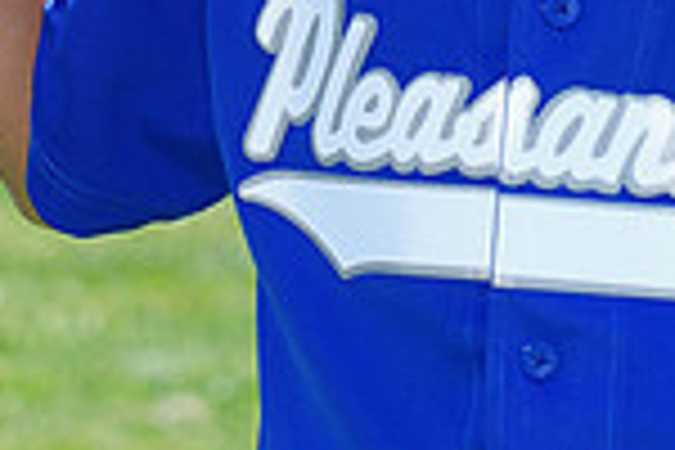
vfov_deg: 2.2
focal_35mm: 610
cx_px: 662
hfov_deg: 3.4
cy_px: -412
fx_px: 11437
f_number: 9
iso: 200
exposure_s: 1/200
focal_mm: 158
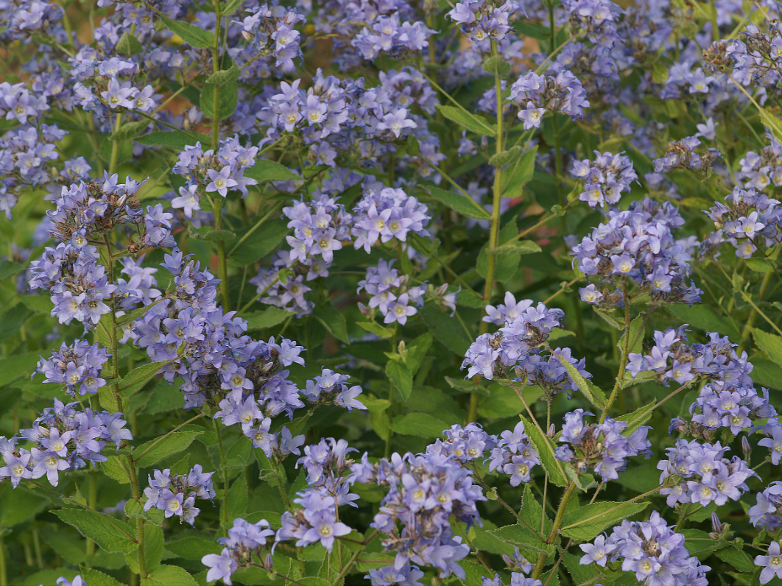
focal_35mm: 163
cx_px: 387
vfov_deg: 9.1
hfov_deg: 12.1
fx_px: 3681
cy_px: 292
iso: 100
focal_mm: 100
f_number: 5.6
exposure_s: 1/160
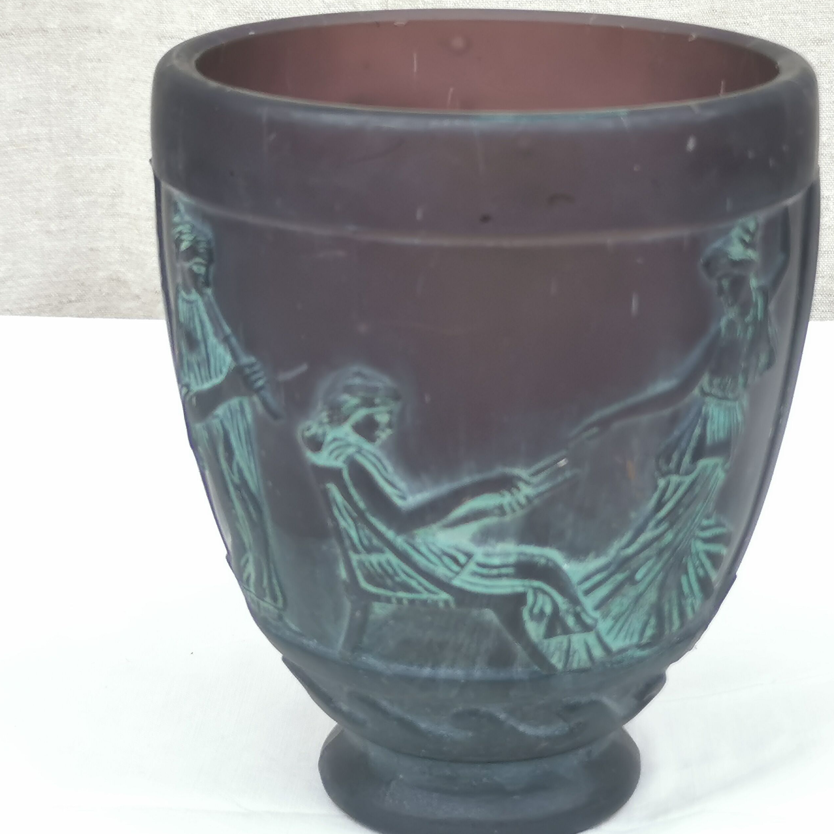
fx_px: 2644
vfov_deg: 17.9
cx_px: 458
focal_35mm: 97
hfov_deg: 17.9
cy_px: 426
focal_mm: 5.58
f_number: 1.8
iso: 50
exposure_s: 1/184
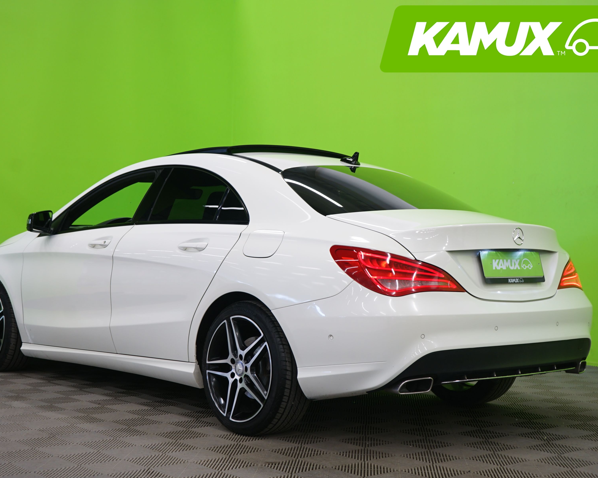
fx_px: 956
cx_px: 282
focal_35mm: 54
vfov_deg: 28.1
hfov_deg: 34.7
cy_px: 241
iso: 400
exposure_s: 1/10
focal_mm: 44
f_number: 4.5
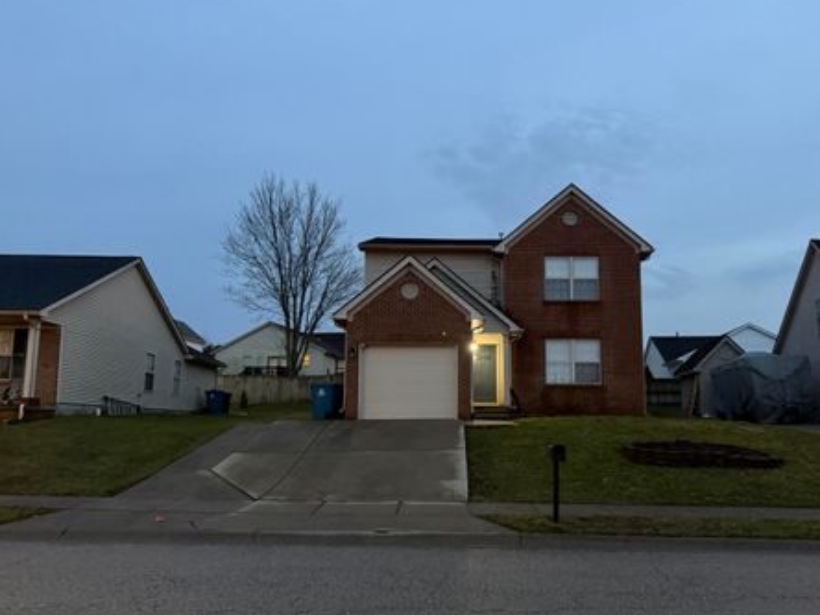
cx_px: 458
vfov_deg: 51.3
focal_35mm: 27
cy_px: 337
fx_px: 640
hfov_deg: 65.1
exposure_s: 1/30
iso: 1000
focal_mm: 6.76
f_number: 1.78
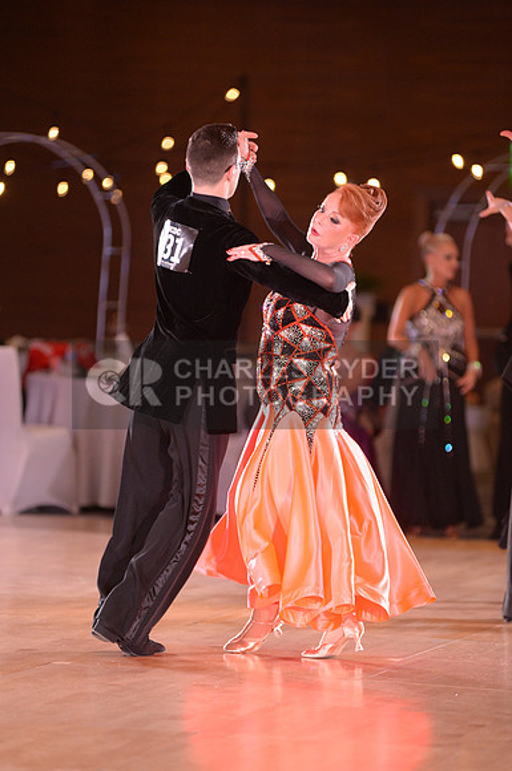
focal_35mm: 200
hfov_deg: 6.8
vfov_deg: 10.3
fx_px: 4279
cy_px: 386
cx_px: 256
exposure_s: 1/250
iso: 2500
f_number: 2.8
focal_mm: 200
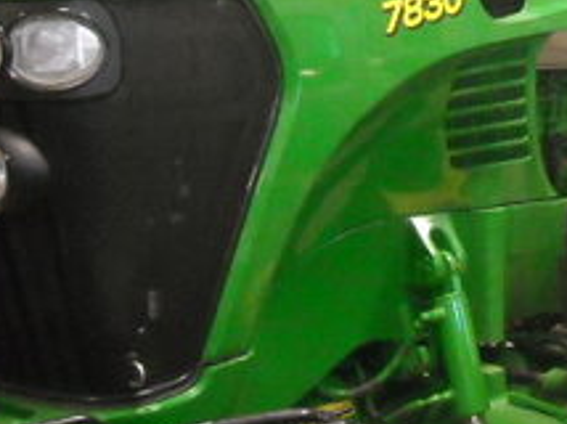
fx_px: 1456
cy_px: 26
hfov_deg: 20.6
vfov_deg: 16.3
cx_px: 684
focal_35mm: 89
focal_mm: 5.7
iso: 800
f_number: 2.8
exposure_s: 1/76
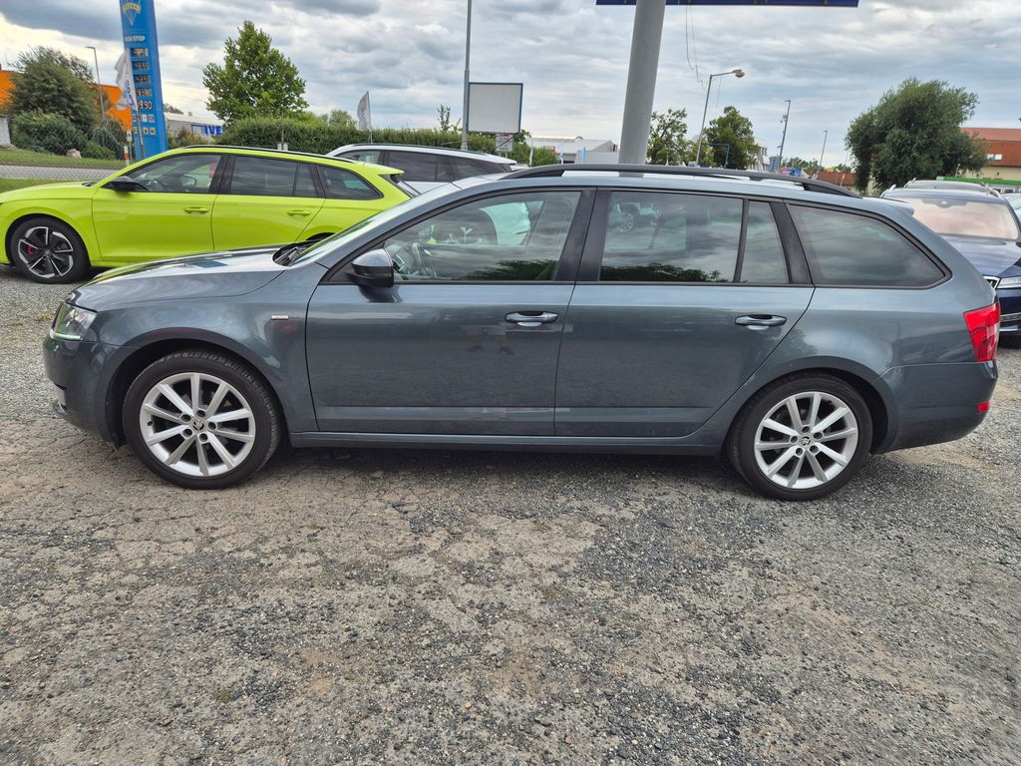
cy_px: 383
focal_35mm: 23
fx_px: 678
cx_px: 510
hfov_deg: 73.9
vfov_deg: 58.9
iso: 25
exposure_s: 1/282
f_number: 1.8
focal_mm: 5.4
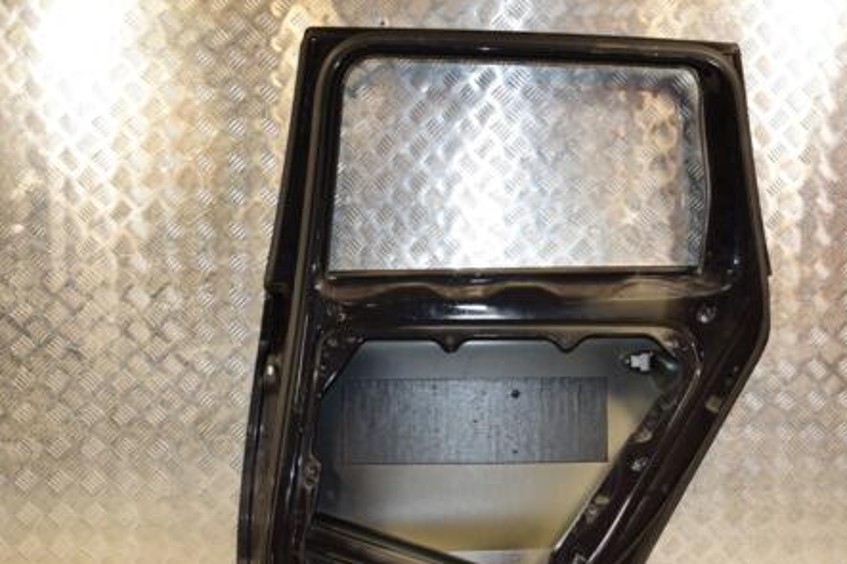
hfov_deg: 45.4
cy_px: 346
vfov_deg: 31.3
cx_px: 528
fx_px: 1004
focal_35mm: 43
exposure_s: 1/160
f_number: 5
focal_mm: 21
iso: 800
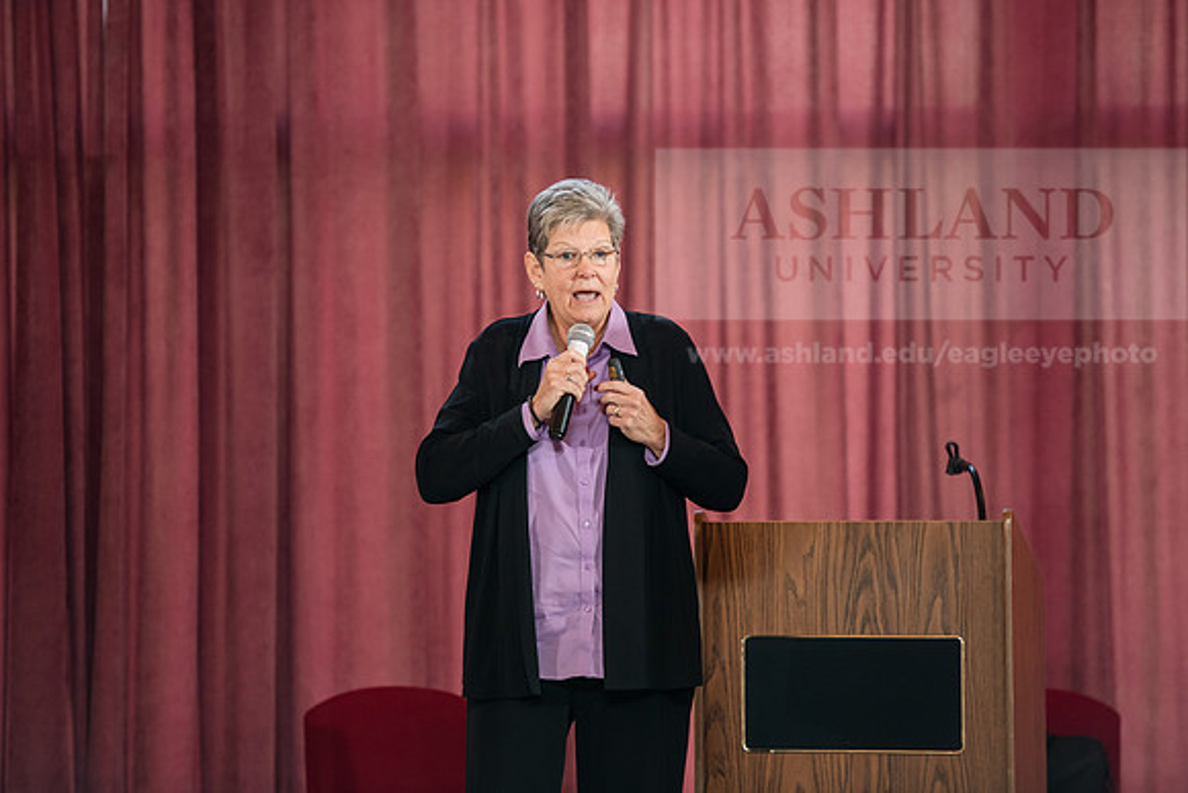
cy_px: 396
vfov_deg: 7.9
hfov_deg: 11.7
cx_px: 594
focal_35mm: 175
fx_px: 5776
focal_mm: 175
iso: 1250
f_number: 3.2
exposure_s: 1/200
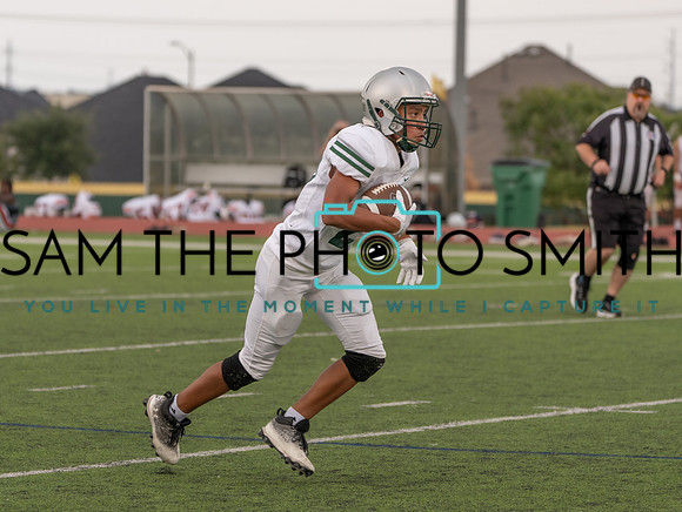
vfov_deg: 6.3
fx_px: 4691
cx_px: 315
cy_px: 290
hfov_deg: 8.3
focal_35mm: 238
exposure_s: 1/500
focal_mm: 194
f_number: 5.6
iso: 640
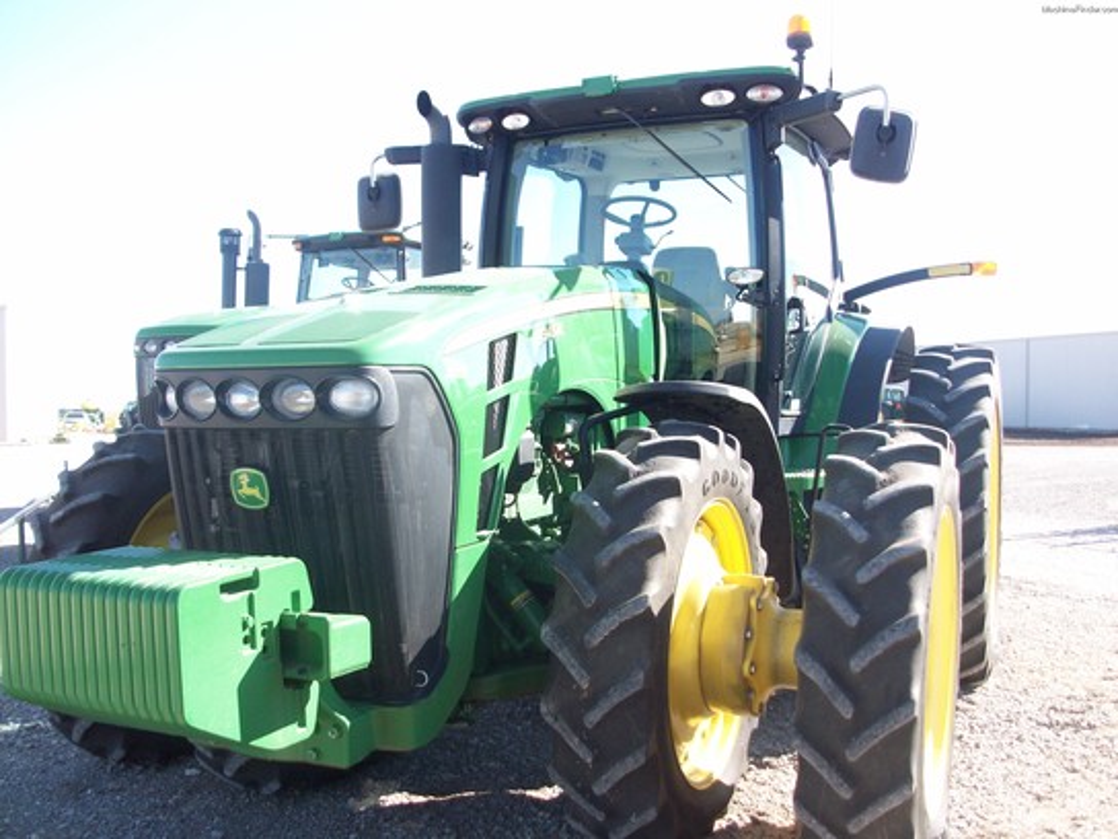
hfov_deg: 54.0
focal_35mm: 34
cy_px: 420
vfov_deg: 41.8
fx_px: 1098
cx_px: 559
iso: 64
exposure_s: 1/247
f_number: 2.8
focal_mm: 5.7
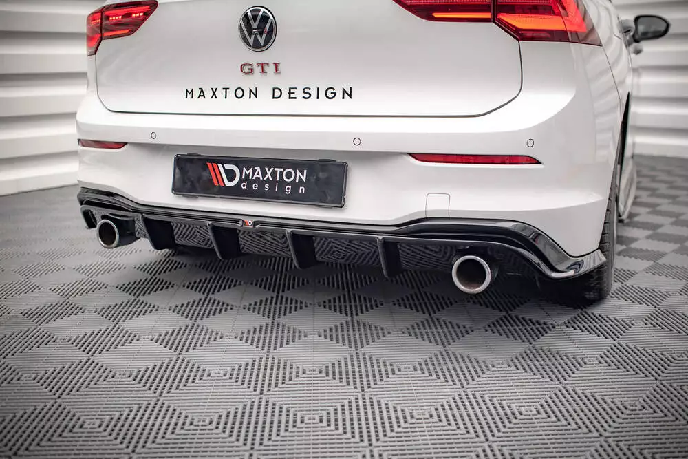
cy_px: 230
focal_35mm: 35
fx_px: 669
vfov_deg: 37.9
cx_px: 344
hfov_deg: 54.4
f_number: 2.2
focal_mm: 35
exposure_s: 1/100
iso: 1000
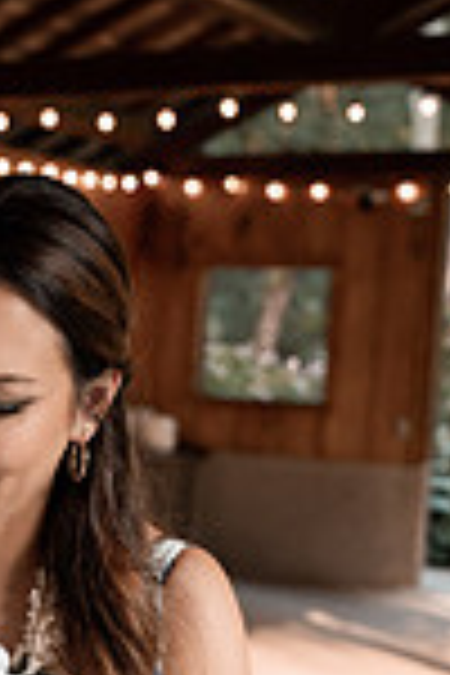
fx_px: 1631
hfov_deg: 14.8
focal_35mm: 87
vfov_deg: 23.1
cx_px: -180
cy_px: 518
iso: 500
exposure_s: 1/400
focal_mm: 29
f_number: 2.8
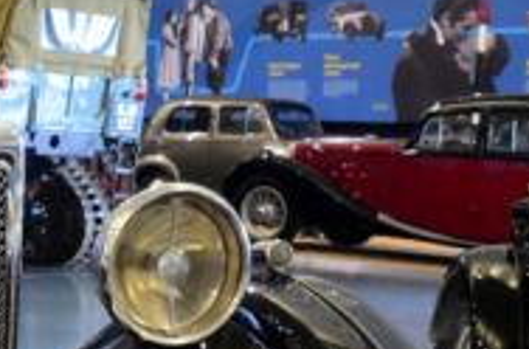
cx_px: -262
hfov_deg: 19.4
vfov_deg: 14.6
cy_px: 334
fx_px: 1347
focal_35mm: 92
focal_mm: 18
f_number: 7.1
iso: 800
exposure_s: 1/20
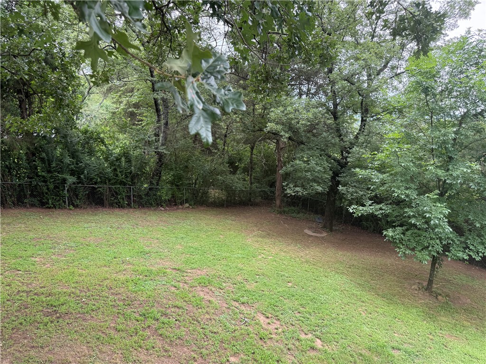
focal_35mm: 24
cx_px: 243
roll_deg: -0.5
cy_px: 182
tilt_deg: -10.8
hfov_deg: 71.6
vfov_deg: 56.8
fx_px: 337
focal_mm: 6.76
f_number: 1.78
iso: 100
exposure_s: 1/319
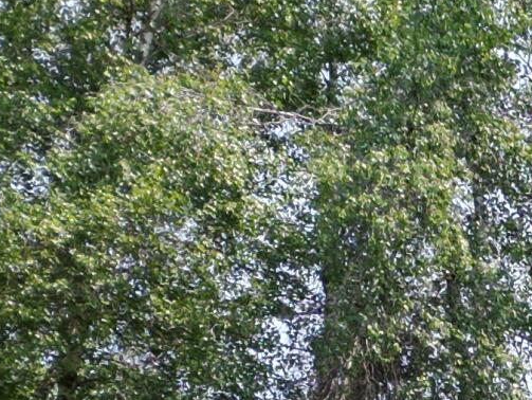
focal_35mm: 143
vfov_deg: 9.4
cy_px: 915
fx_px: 2199
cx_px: 1383
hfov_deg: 11.0
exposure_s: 1/2000
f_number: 1.7
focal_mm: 6.72
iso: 110
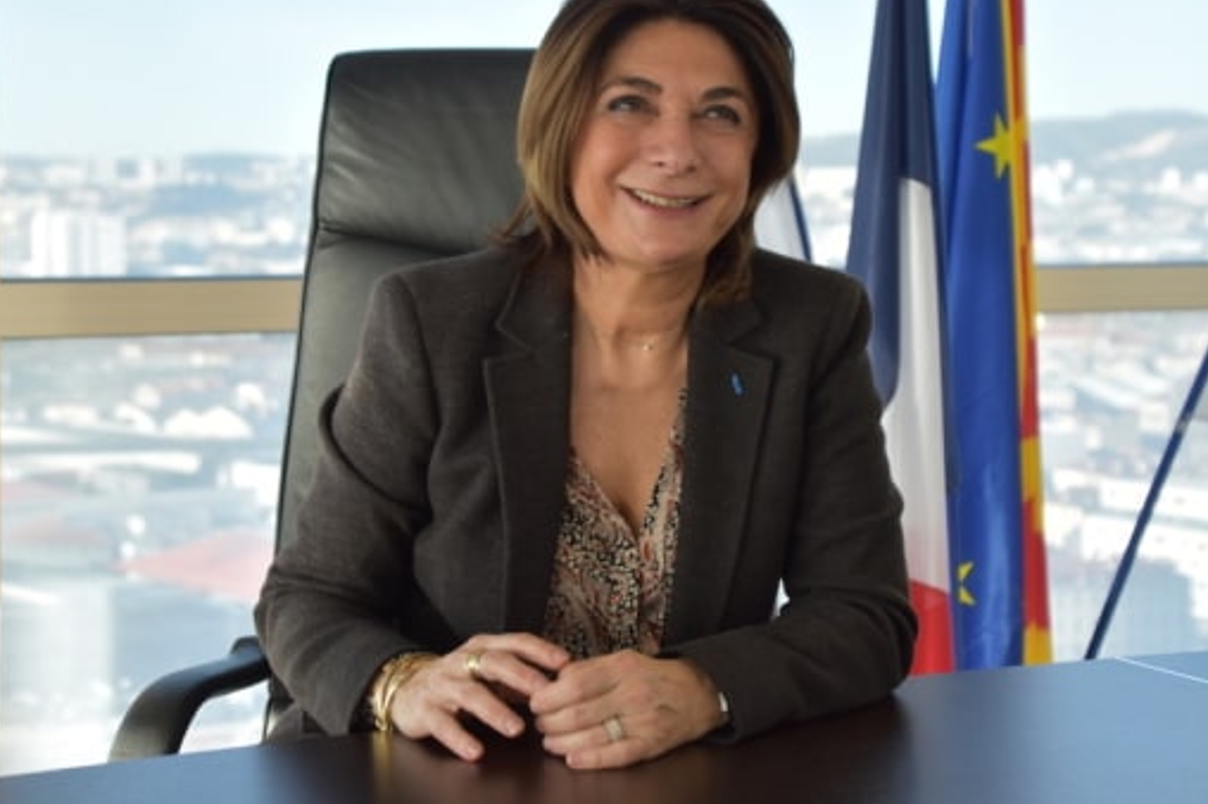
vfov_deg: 17.5
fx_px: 2616
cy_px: 331
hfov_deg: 26.0
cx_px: 649
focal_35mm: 78
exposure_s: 1/250
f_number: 5
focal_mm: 44
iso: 400
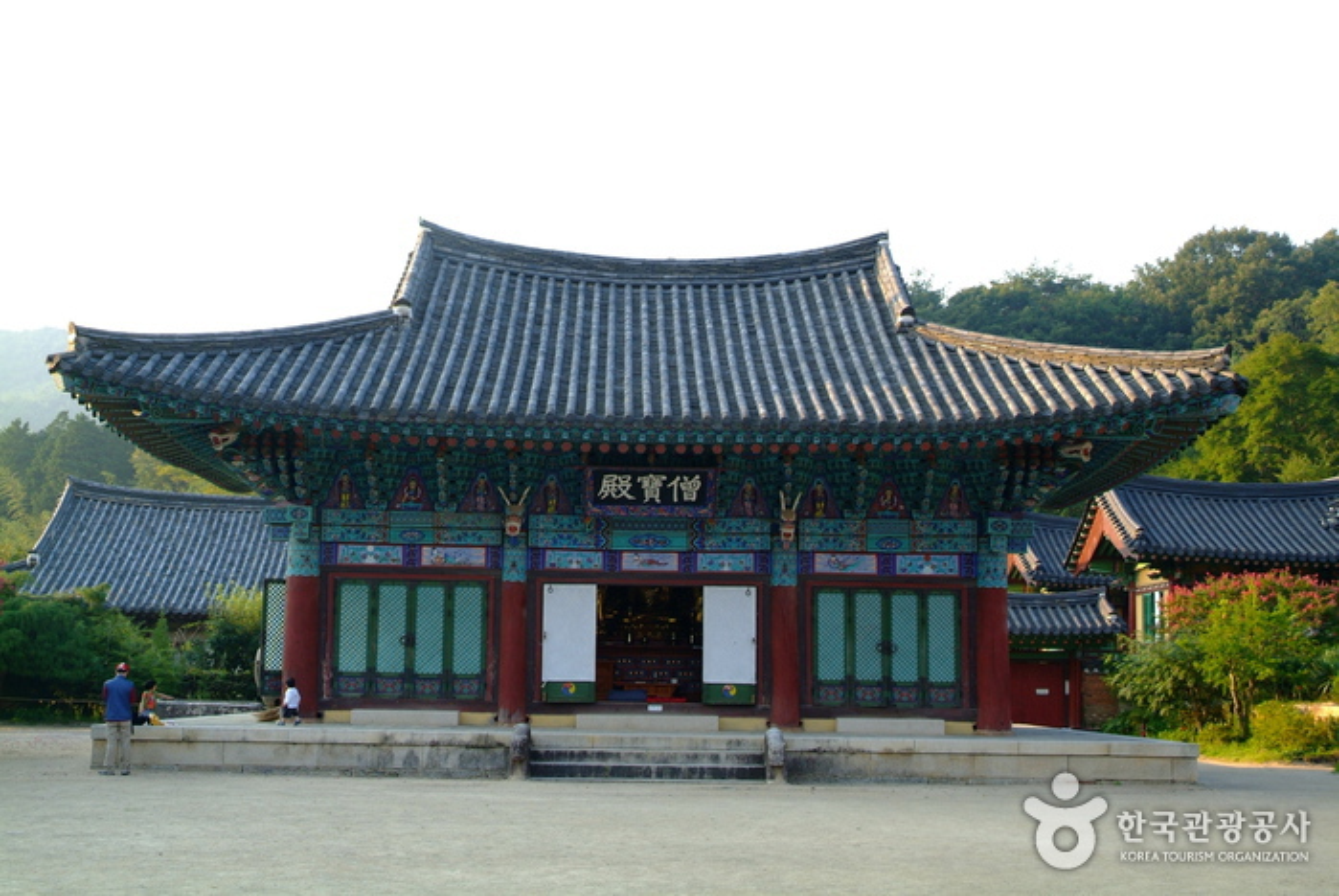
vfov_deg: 28.7
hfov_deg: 41.9
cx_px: 670
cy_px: 448
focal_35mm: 47
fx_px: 1750
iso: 400
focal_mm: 31
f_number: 6.7
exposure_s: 1/125
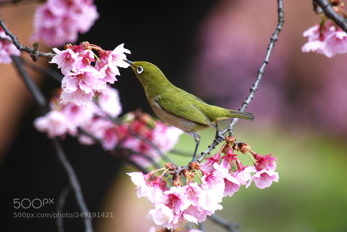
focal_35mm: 450
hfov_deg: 4.6
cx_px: 174
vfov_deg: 3.1
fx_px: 4343
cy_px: 116
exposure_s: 1/250
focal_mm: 300
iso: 400
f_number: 5.6
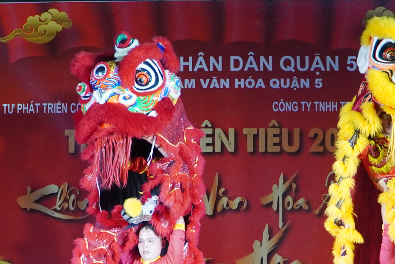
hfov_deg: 15.4
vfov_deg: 10.3
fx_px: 1460
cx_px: 253
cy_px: 227
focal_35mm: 133
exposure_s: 1/160
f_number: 4
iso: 3200
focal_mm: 40
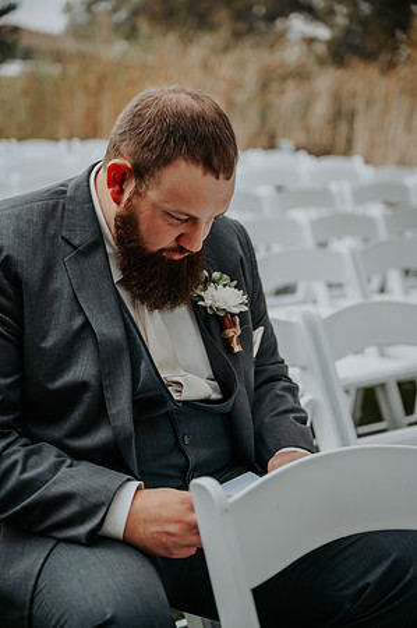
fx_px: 1097
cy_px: 314
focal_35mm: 63
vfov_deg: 31.9
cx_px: 208
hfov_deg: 21.5
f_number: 2.8
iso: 320
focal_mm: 63
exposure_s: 1/1000
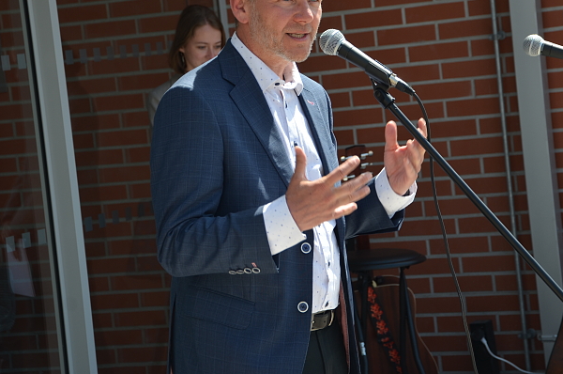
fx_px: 1936
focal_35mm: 124
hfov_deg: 16.5
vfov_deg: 11.0
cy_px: 148
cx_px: 291
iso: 100
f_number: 5.3
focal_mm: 62
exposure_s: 1/320
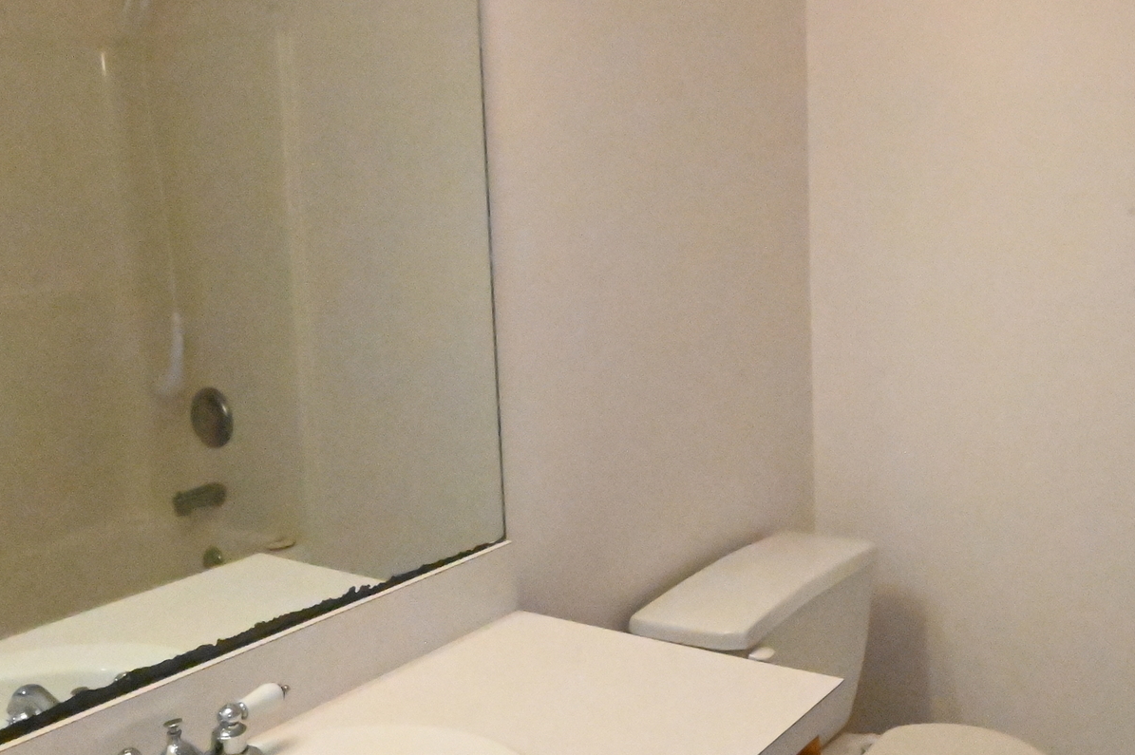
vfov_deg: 36.7
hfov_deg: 50.7
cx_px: 864
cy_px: 299
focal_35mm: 36
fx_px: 1134
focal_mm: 14
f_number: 22
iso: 36000
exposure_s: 1/200
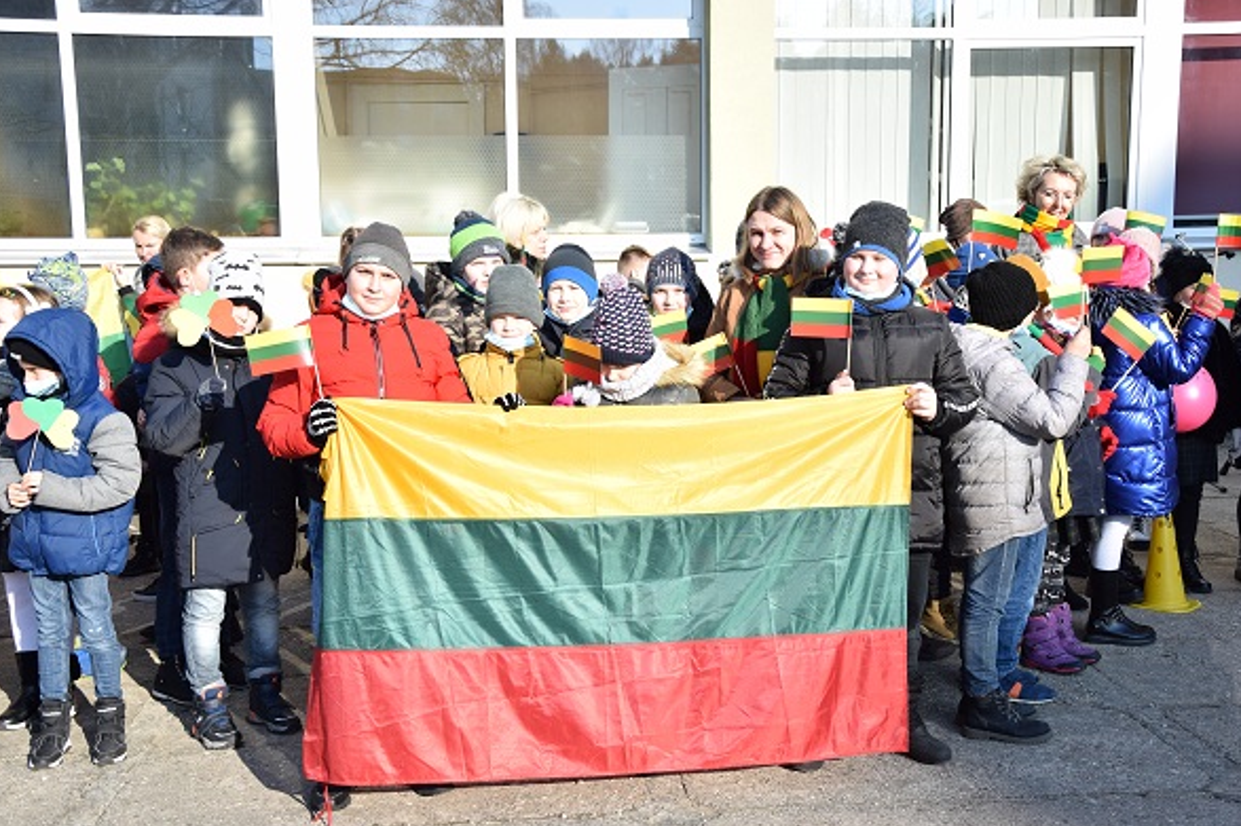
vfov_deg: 29.2
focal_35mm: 46
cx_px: 628
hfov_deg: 42.8
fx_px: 1585
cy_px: 418
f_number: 4.2
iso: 100
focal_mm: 30
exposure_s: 1/320
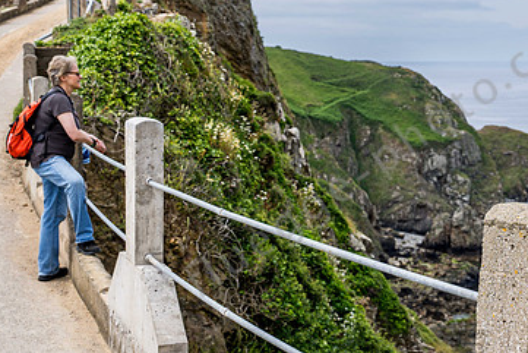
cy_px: 147
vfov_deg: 20.0
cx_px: 393
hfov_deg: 29.2
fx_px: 998
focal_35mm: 68
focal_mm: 40
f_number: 5.6
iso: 100
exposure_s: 1/320
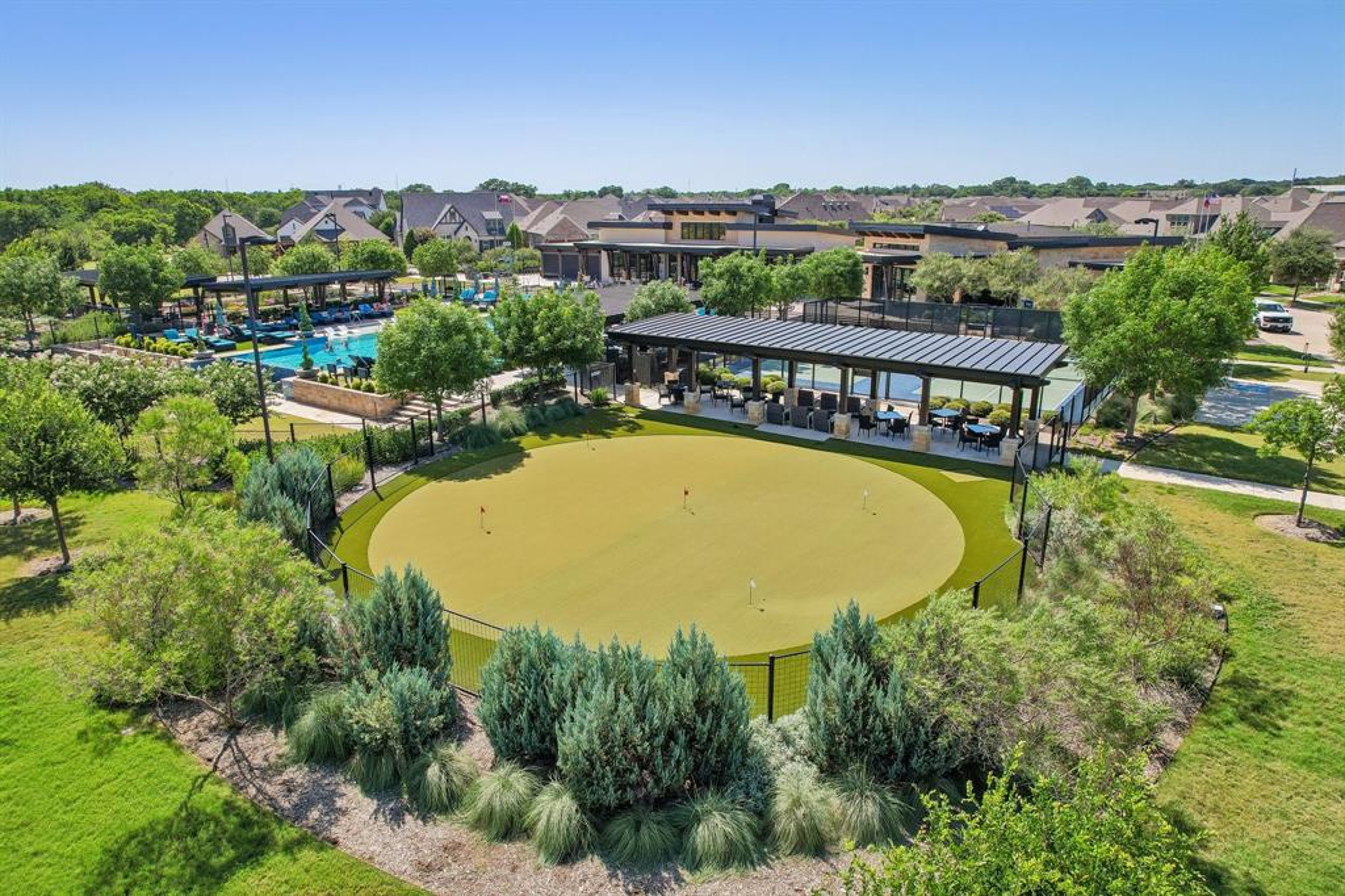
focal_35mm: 22
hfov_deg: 78.6
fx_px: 822
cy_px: 448
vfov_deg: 57.2
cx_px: 672
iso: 100
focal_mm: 8.4
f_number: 2.8
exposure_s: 1/2000
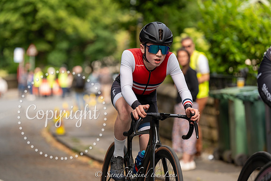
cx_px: 136
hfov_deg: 10.9
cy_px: 90
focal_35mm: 188
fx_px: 1415
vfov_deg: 7.3
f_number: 4
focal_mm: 188
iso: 400
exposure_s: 1/640
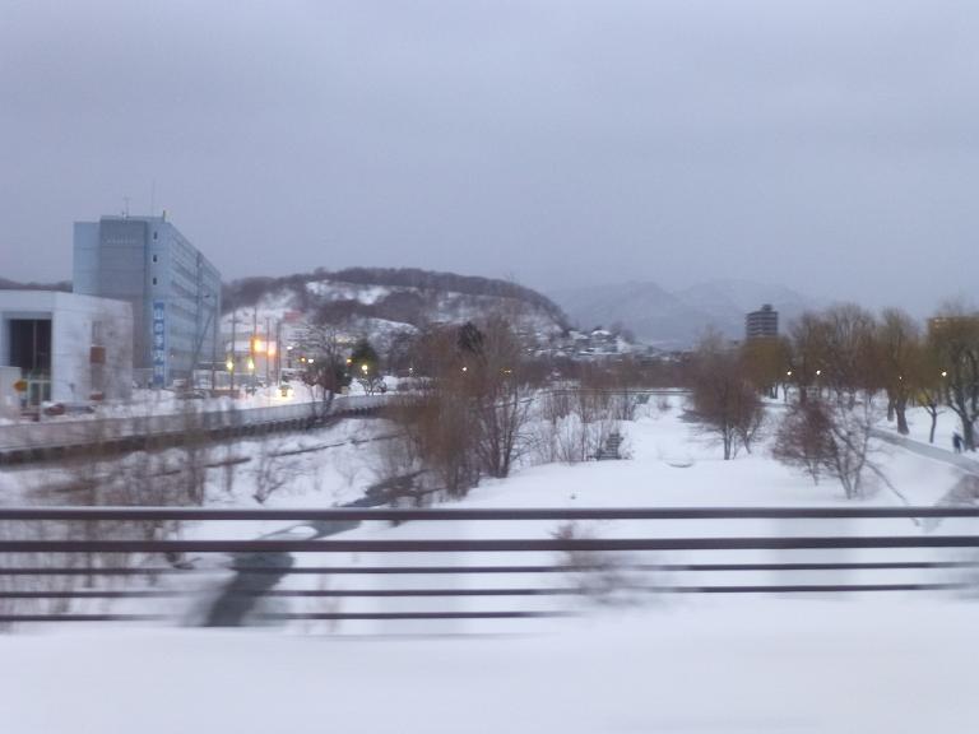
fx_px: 1244
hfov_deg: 42.9
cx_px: 490
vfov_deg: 32.9
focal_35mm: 44
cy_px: 367
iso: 400
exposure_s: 1/10
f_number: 4.1
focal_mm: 7.9
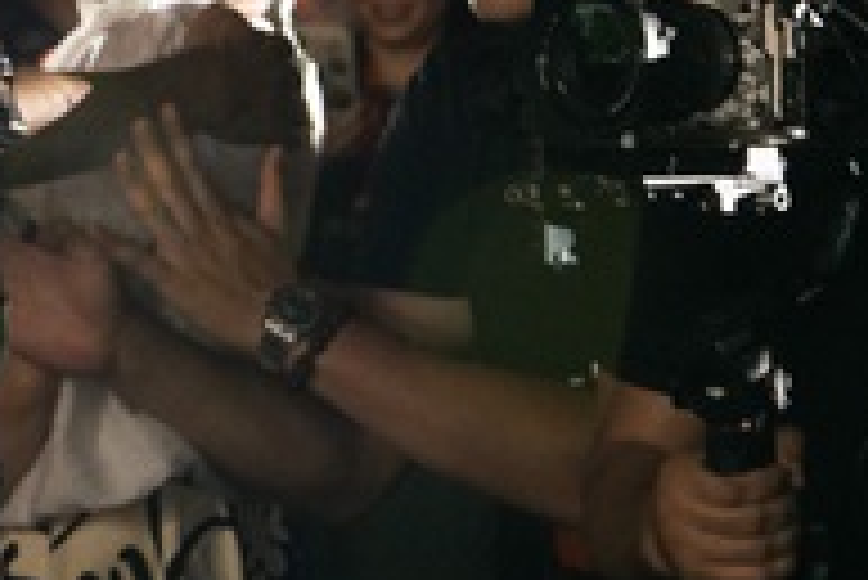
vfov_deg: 5.7
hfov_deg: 8.5
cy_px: 9
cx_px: -351
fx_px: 5767
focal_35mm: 239
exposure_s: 1/125
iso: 2000
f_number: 6.3
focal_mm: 70
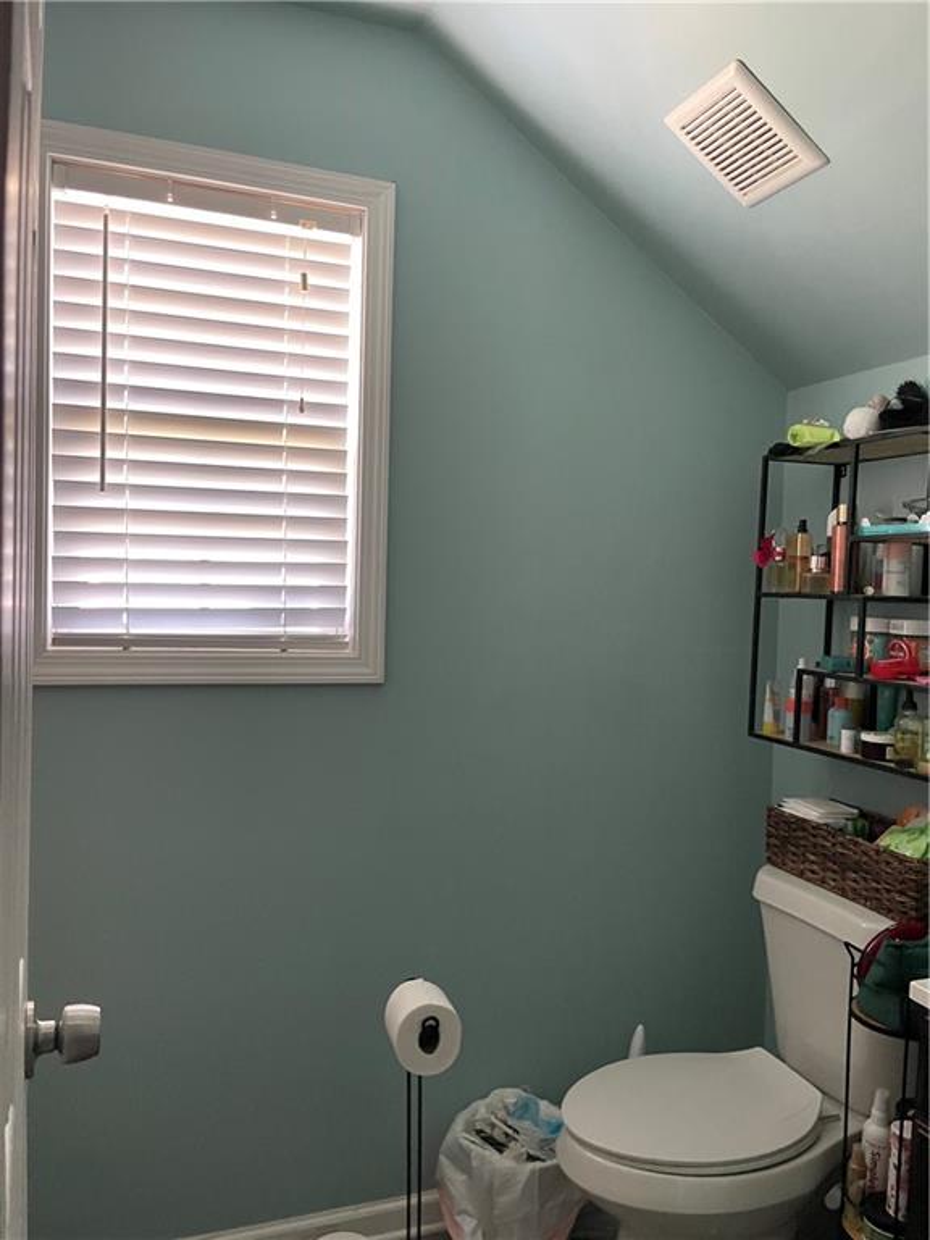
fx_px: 931
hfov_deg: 53.1
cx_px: 465
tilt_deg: -1.5
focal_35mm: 26
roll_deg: -1.6
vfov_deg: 67.3
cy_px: 620
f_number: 1.6
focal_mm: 4.2
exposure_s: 1/60
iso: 500
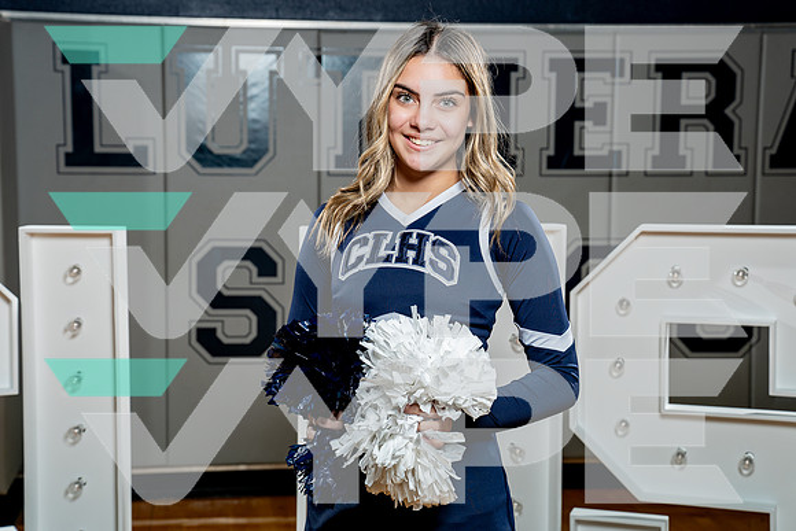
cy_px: 264
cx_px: 386
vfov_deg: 19.8
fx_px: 1519
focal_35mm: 69
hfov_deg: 29.4
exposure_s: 1/250
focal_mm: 63
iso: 250
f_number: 5.6
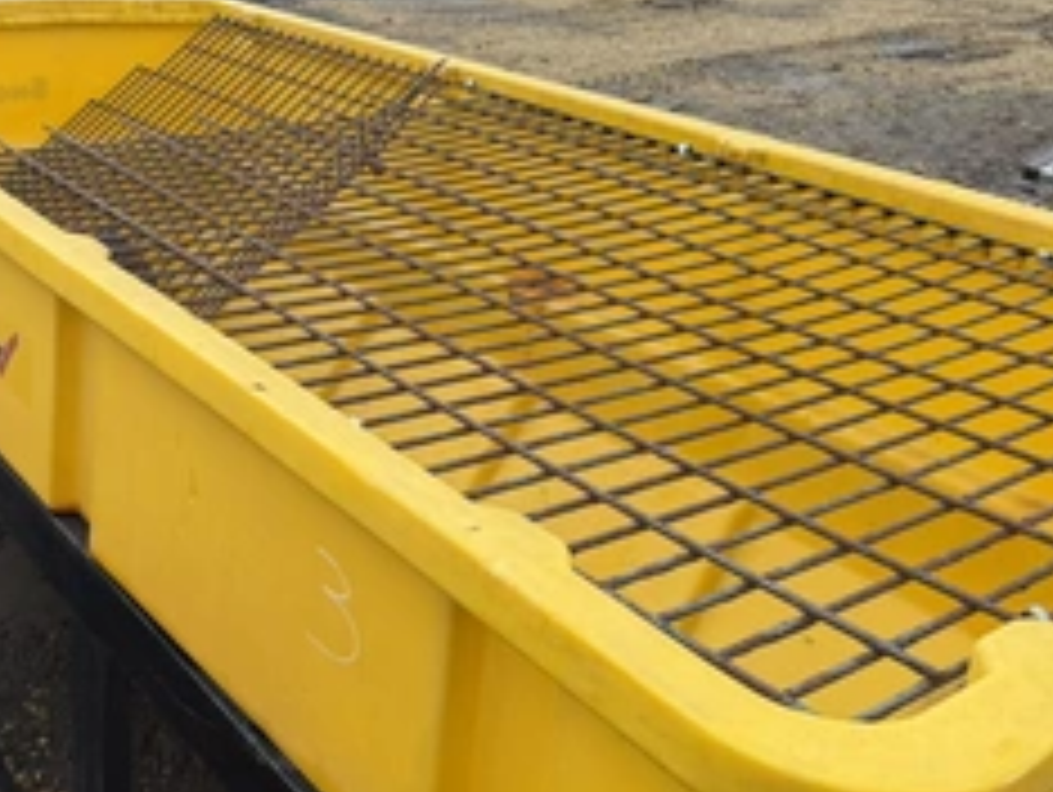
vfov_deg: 34.9
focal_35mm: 41
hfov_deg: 44.2
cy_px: 279
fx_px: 1248
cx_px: 266
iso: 80
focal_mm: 6.76
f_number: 1.78
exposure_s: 1/521
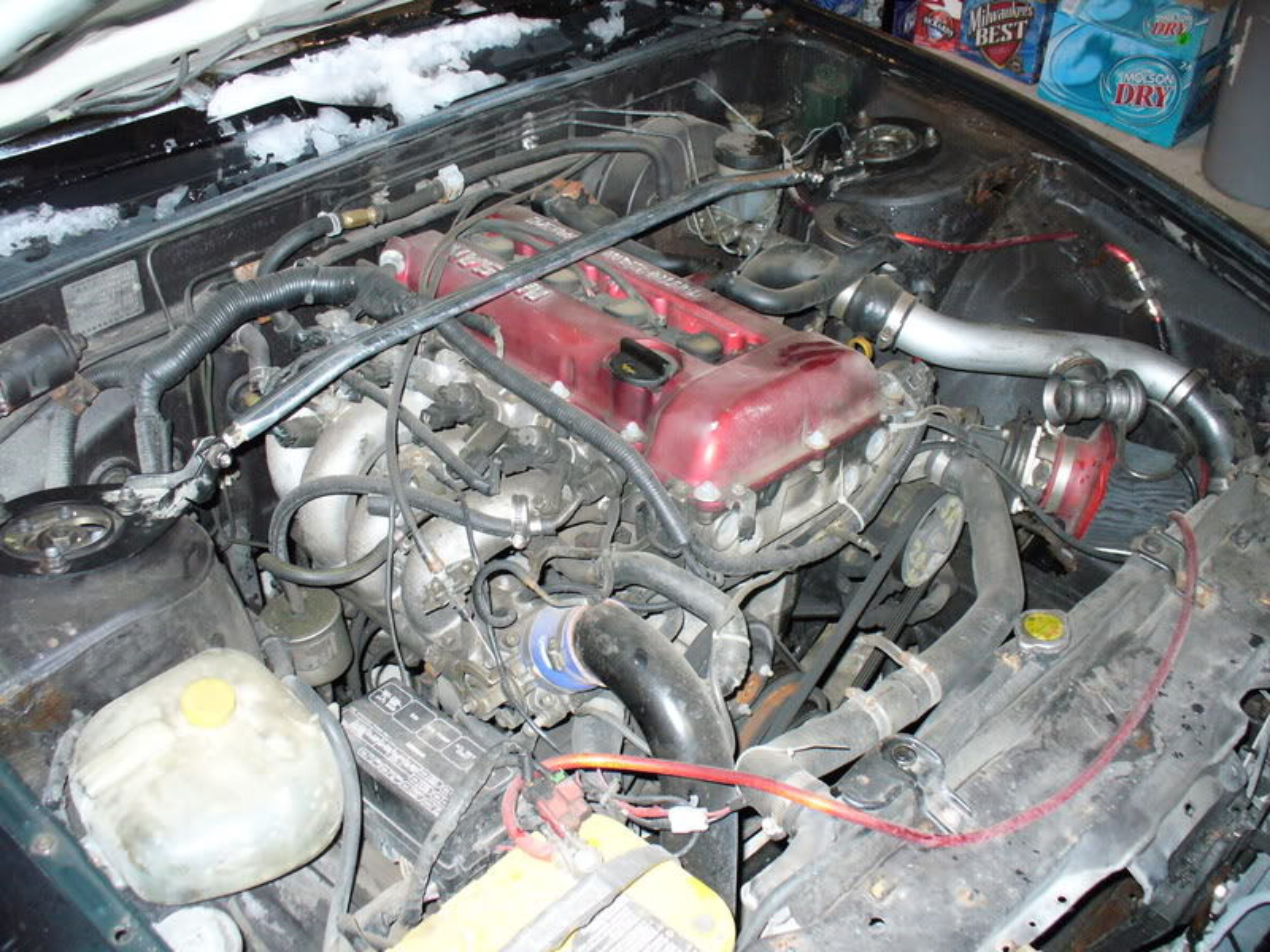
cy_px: 476
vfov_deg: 38.7
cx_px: 635
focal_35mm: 37
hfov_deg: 50.1
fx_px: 1357
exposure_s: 1/30
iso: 320
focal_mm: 6.1
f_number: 2.8
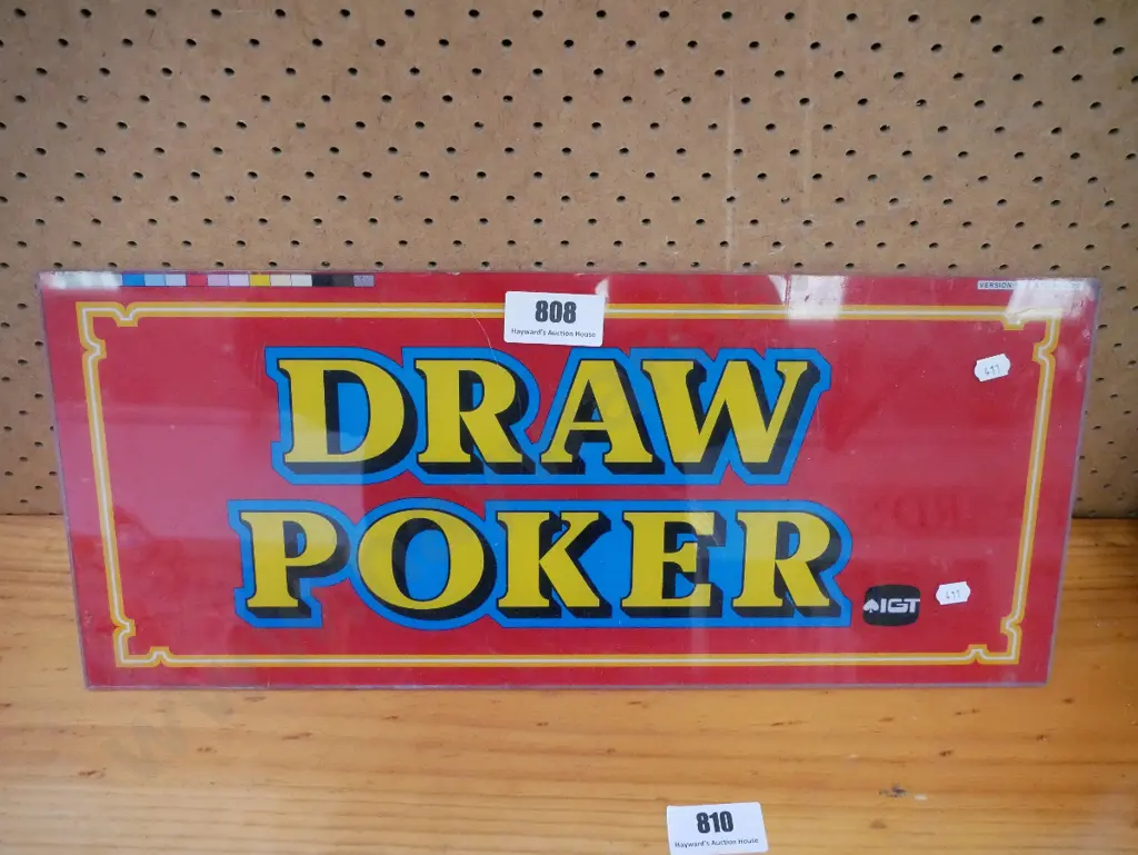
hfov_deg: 53.9
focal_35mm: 34
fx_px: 1118
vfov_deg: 41.8
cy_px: 428
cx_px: 569
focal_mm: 17
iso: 6400
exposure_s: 1/125
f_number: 5
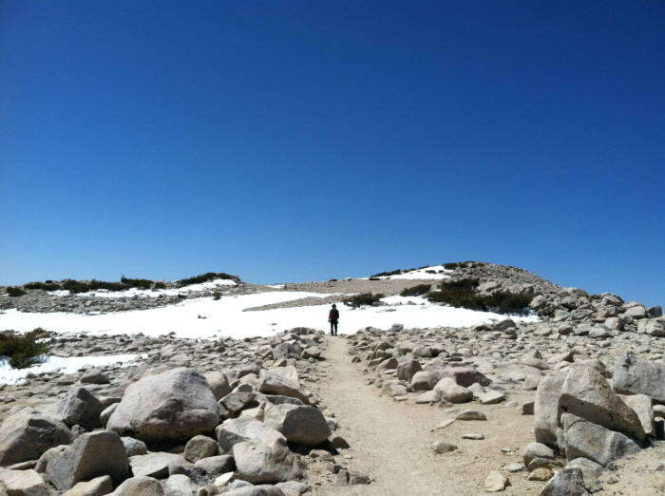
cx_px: 332
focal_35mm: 35
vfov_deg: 40.6
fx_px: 671
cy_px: 248
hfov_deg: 52.7
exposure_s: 1/2881
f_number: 2.8
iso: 100
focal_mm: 3.85
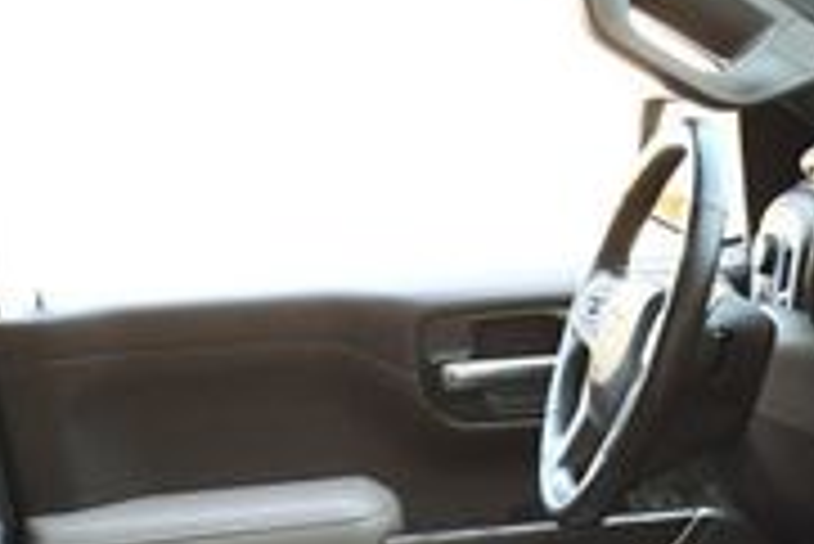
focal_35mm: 127
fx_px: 2874
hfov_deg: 15.9
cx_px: 774
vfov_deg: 10.3
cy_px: 890
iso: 800
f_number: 3.5
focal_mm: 18
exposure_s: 1/200
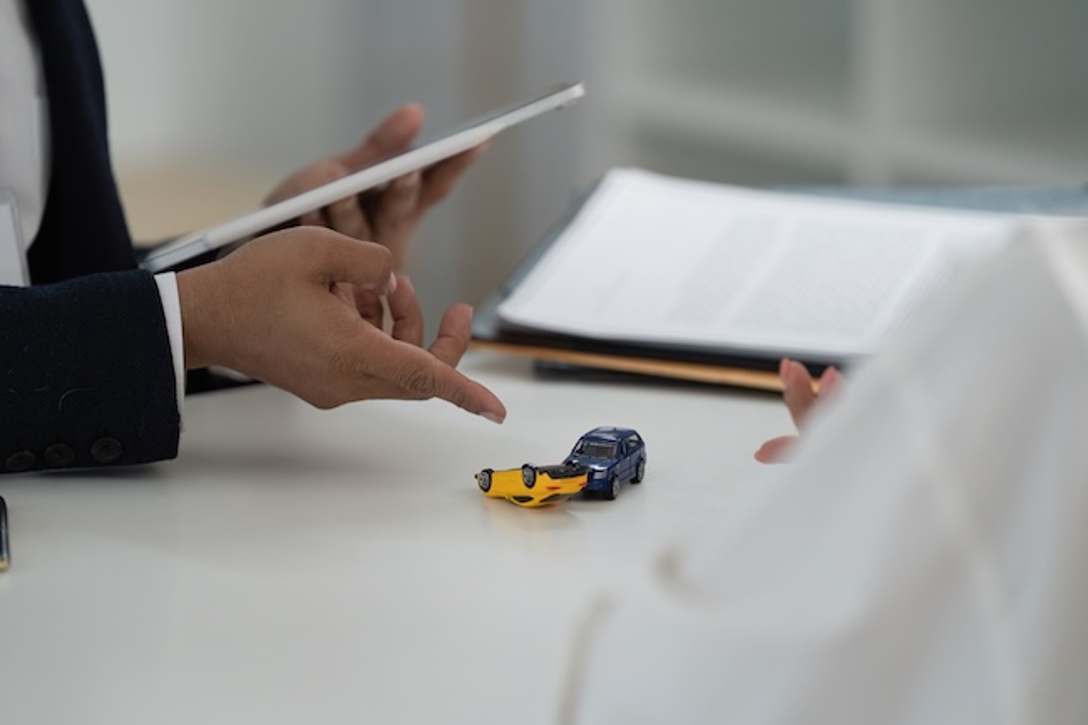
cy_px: 362
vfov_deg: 6.9
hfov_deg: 10.3
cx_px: 544
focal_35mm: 200
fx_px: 6043
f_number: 2.8
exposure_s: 1/400
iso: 1600
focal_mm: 200
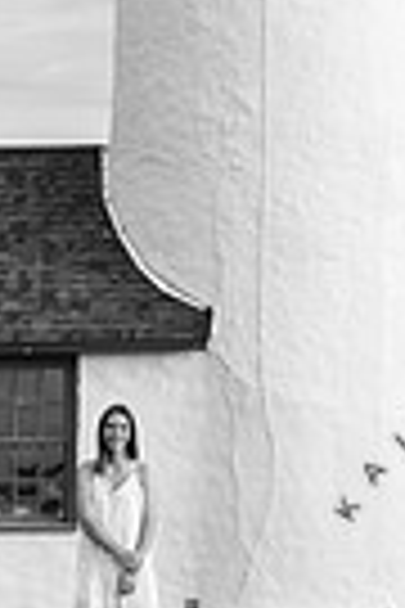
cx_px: 279
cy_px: -104
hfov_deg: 9.0
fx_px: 2582
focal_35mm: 153
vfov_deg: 13.1
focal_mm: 46
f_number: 11
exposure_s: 1/250
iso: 400
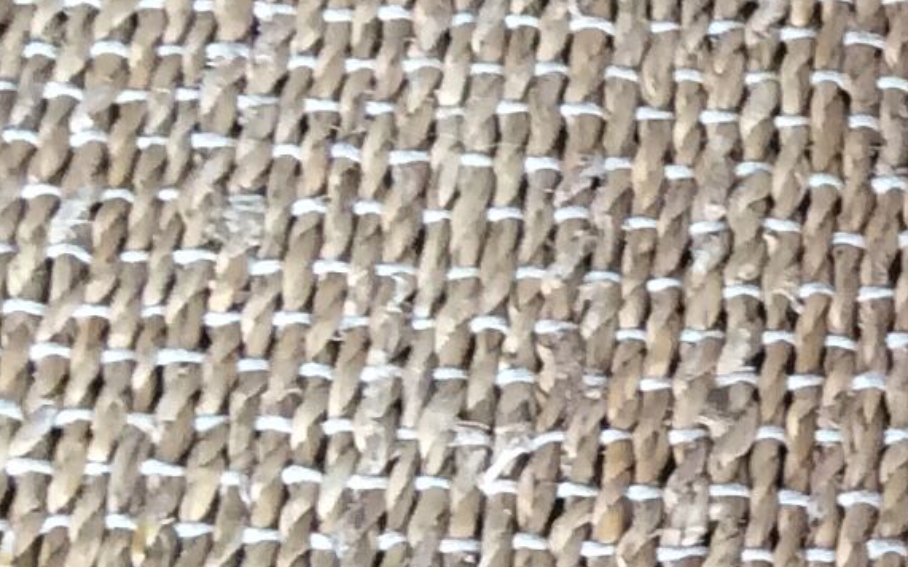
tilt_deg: -62.1
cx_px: 1523
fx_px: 3810
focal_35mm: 154
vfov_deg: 8.5
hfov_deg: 12.6
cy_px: 438
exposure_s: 1/25
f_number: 2.4
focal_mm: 3.3
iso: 100
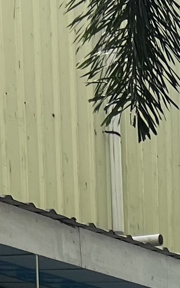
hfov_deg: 6.7
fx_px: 1468
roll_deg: -0.4
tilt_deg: -8.0
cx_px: 416
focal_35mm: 187
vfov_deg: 9.3
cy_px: 812
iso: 50
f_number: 1.5
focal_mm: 5.7
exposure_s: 1/536
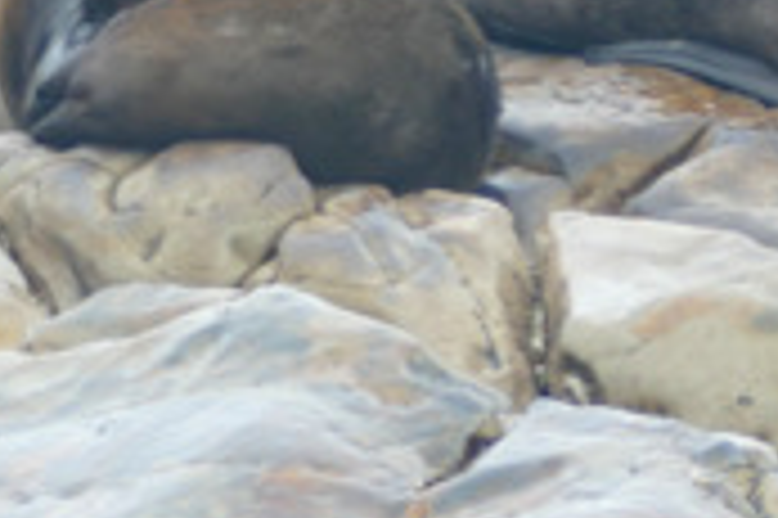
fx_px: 36250
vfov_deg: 0.8
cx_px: -549
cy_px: -99
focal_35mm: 1679
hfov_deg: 1.2
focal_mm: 146
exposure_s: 1/125
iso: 125
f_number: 4
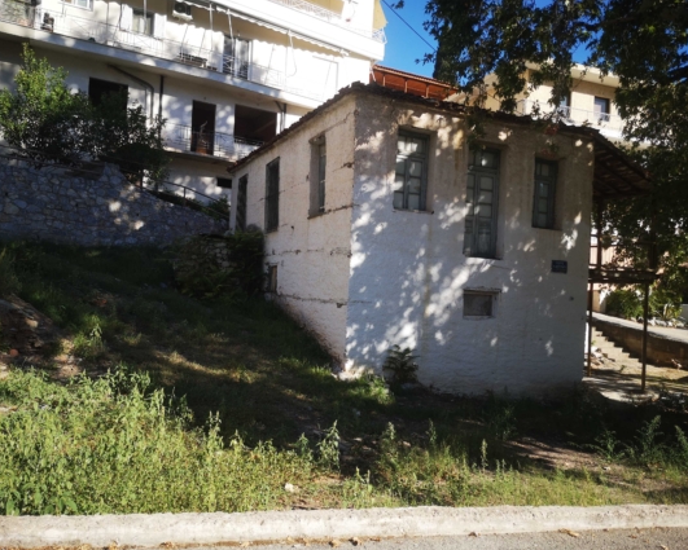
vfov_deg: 50.0
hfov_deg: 60.4
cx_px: 364
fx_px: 591
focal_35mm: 29
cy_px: 273
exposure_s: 1/1200
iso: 50
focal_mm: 3.95
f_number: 1.8
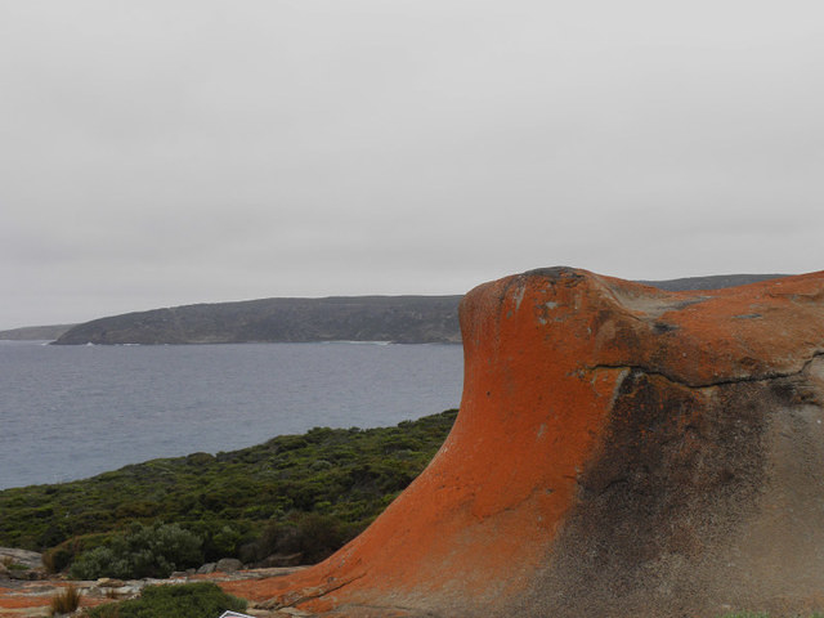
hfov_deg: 33.8
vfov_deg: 25.7
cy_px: 309
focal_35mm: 57
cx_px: 412
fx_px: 1357
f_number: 4.5
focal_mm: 10.29
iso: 100
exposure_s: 1/320
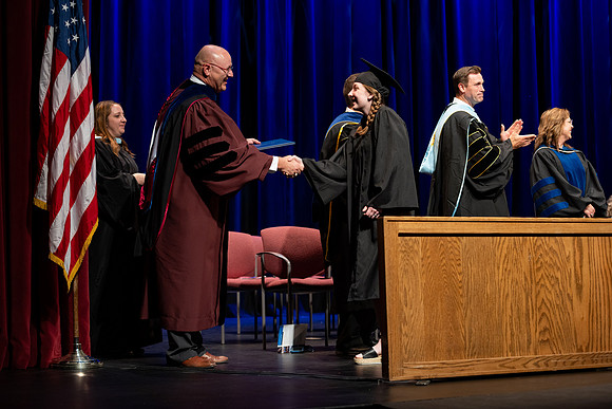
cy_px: 204
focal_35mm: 70
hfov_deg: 28.8
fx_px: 1190
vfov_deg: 19.5
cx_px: 306
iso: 640
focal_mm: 70
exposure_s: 1/250
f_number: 2.8
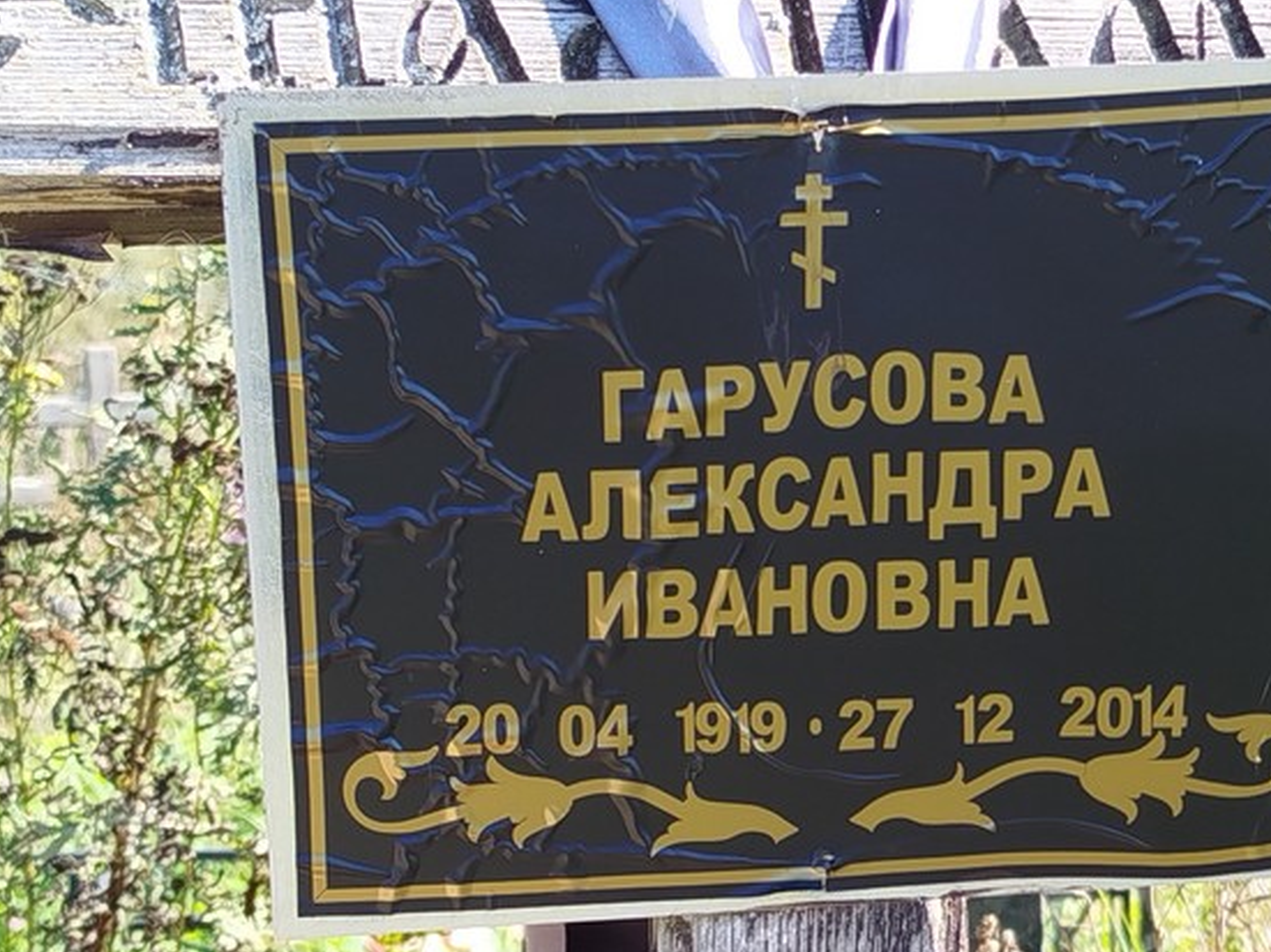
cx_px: 844
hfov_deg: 21.7
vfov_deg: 16.4
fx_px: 3304
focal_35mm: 90
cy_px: 659
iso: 50
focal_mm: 5.31
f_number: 1.7
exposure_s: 1/165
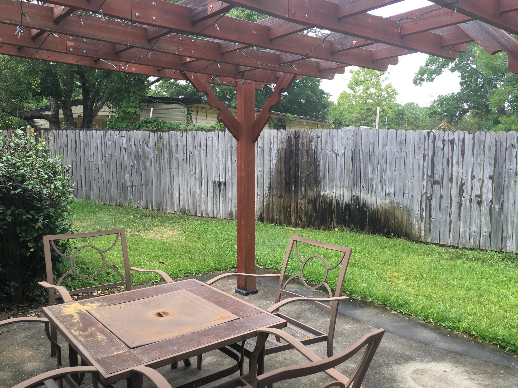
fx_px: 434
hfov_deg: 61.7
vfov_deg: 48.2
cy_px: 194
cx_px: 259
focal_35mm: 29
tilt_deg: -4.7
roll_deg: +0.2
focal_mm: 4.15
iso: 25
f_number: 2.2
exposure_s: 1/134
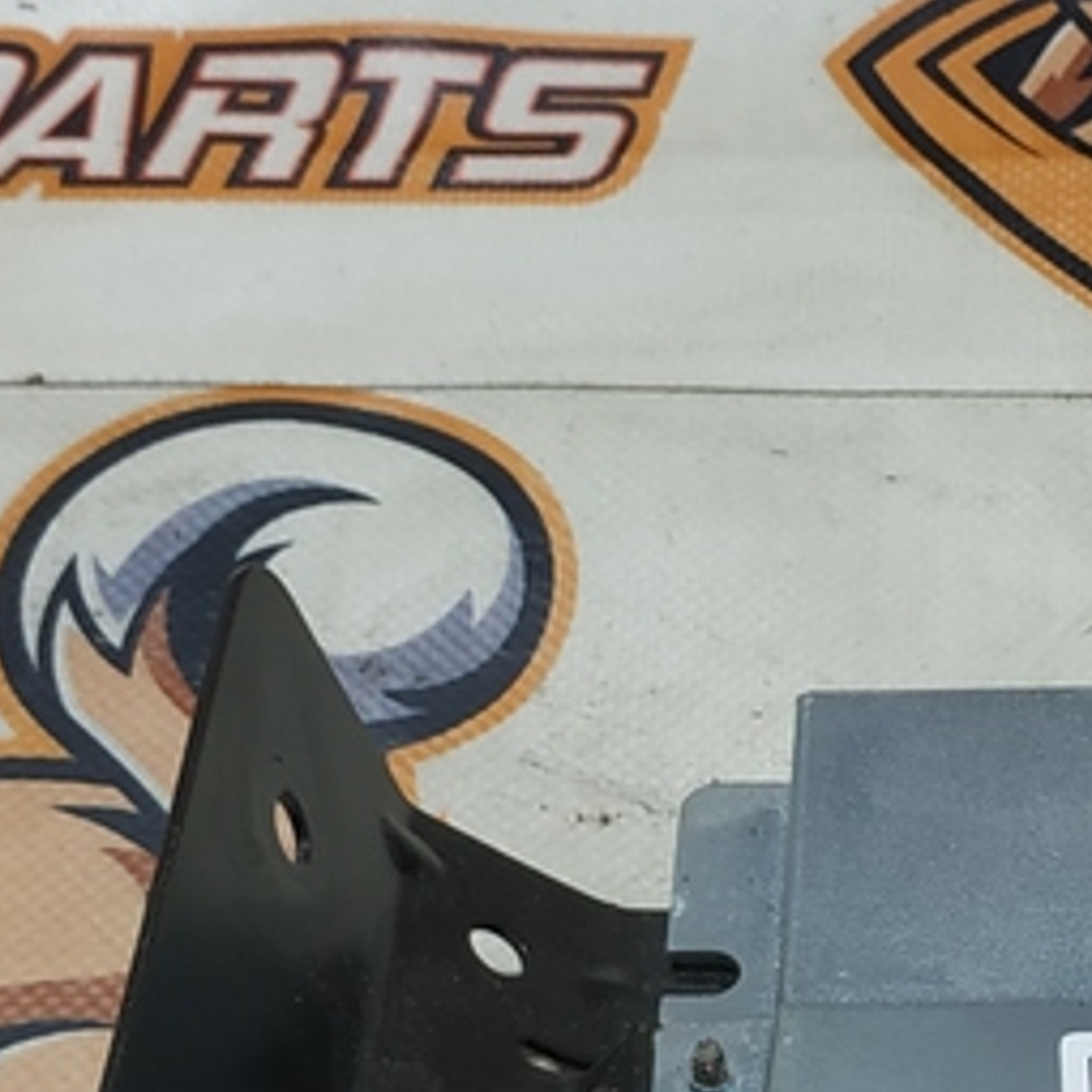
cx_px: 1118
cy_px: 968
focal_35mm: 100
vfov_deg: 17.2
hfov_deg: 17.0
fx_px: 3569
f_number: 1.9
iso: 125
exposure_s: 1/100
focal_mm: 3.94
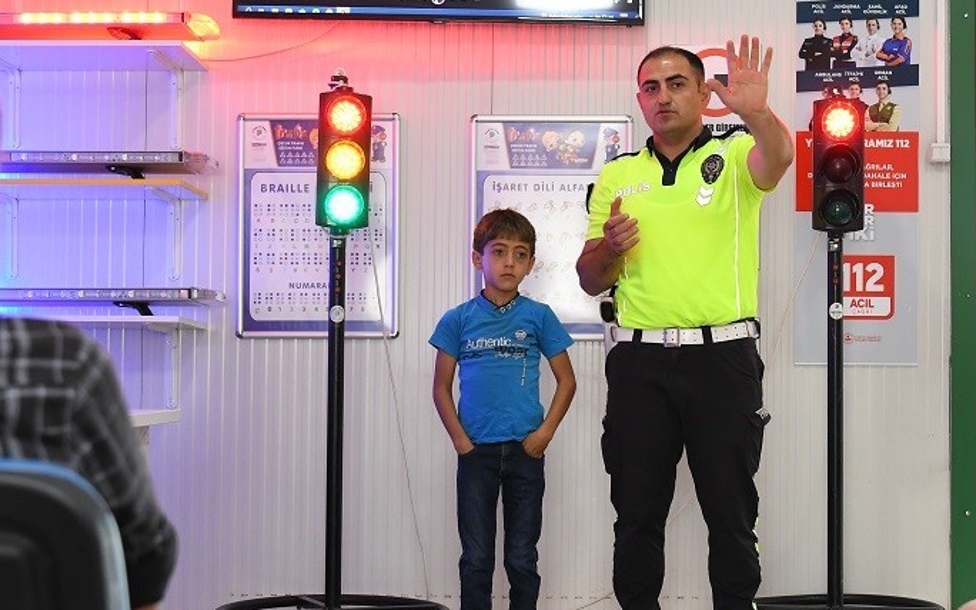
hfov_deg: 27.1
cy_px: 310
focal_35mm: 76
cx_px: 594
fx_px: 2021
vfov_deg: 17.1
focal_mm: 34
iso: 1600
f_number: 2.8
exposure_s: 1/125
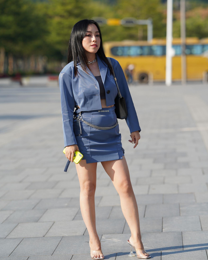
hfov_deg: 10.1
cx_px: 104
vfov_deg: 12.6
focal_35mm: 153
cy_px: 132
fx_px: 1177
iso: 125
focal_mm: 135
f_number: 3.5
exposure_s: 1/1000
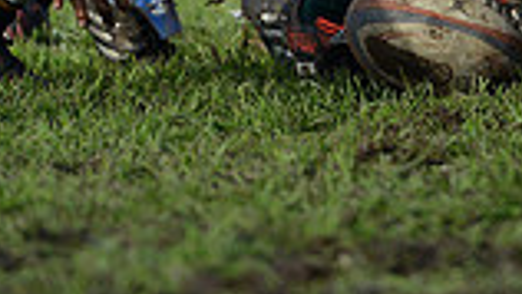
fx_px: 10634
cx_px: 403
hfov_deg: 2.8
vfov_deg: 1.6
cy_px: -322
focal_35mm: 768
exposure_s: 1/2500
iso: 500
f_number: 2.8
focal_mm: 200
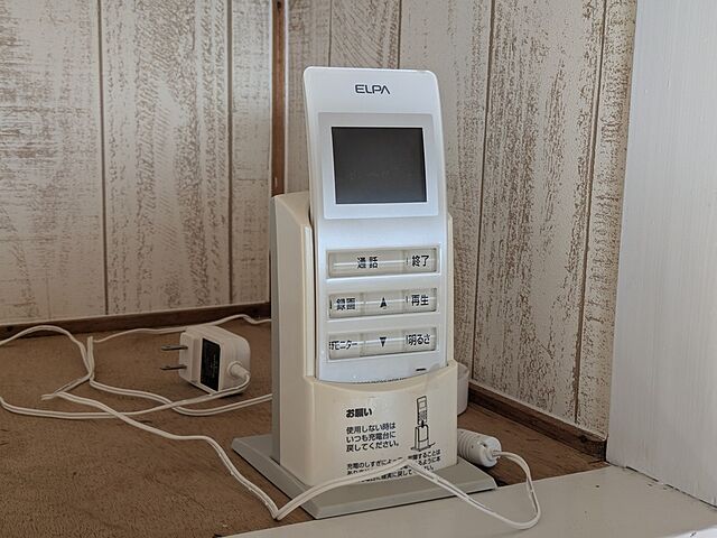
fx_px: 1056
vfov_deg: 28.6
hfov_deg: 37.5
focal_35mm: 51
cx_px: 358
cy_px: 269
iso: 56
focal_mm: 5.43
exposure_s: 1/40
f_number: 1.89
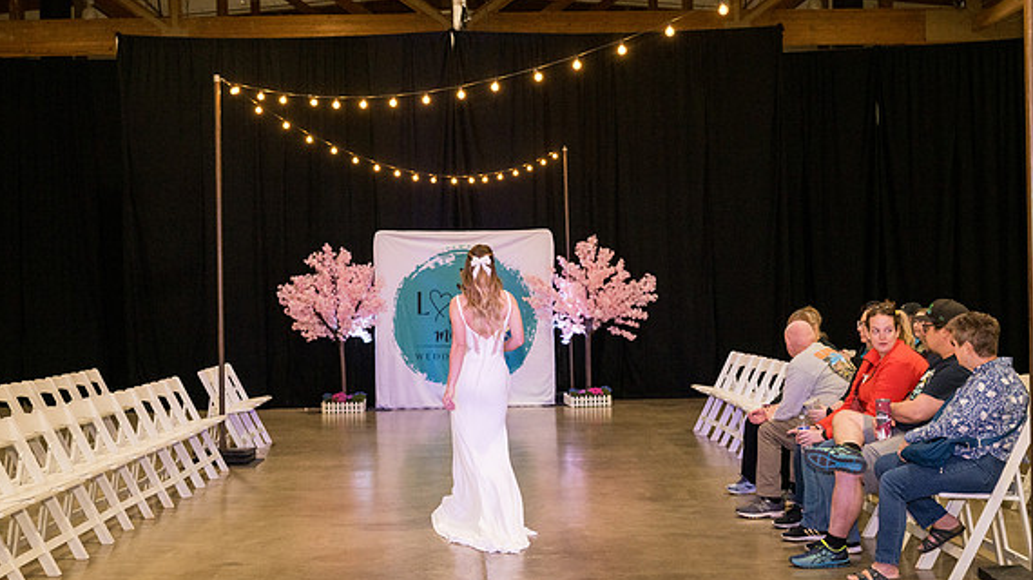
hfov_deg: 42.9
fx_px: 1314
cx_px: 516
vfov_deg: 24.9
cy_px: 331
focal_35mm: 48
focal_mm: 45
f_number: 4
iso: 3200
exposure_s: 1/400
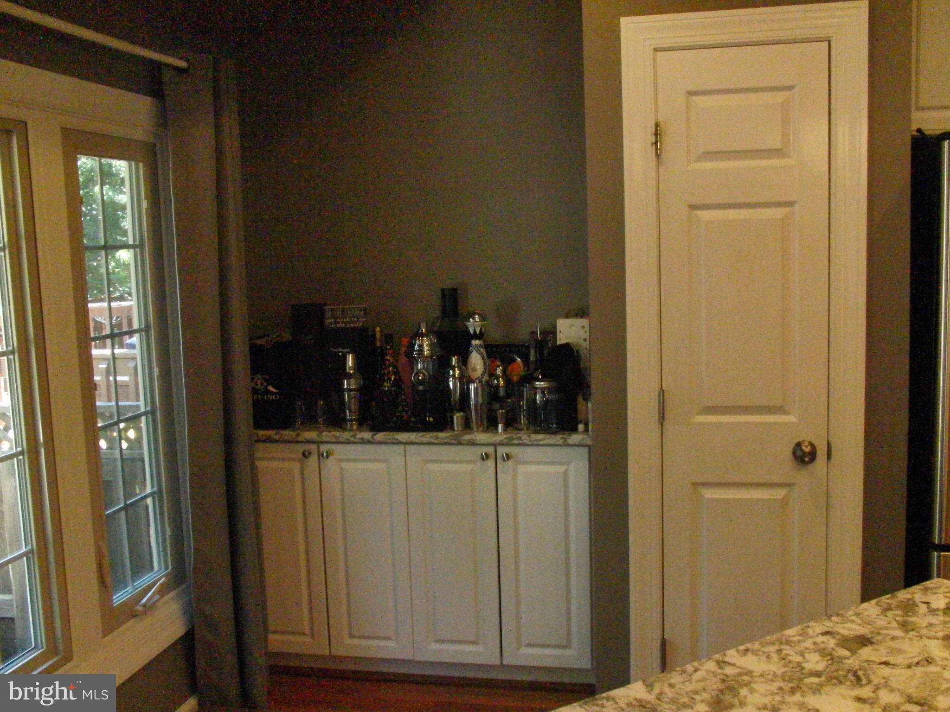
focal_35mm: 36
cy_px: 356
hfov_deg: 51.4
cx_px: 475
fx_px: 988
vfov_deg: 39.7
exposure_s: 1/200
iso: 1600
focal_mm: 7.3
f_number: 4.7
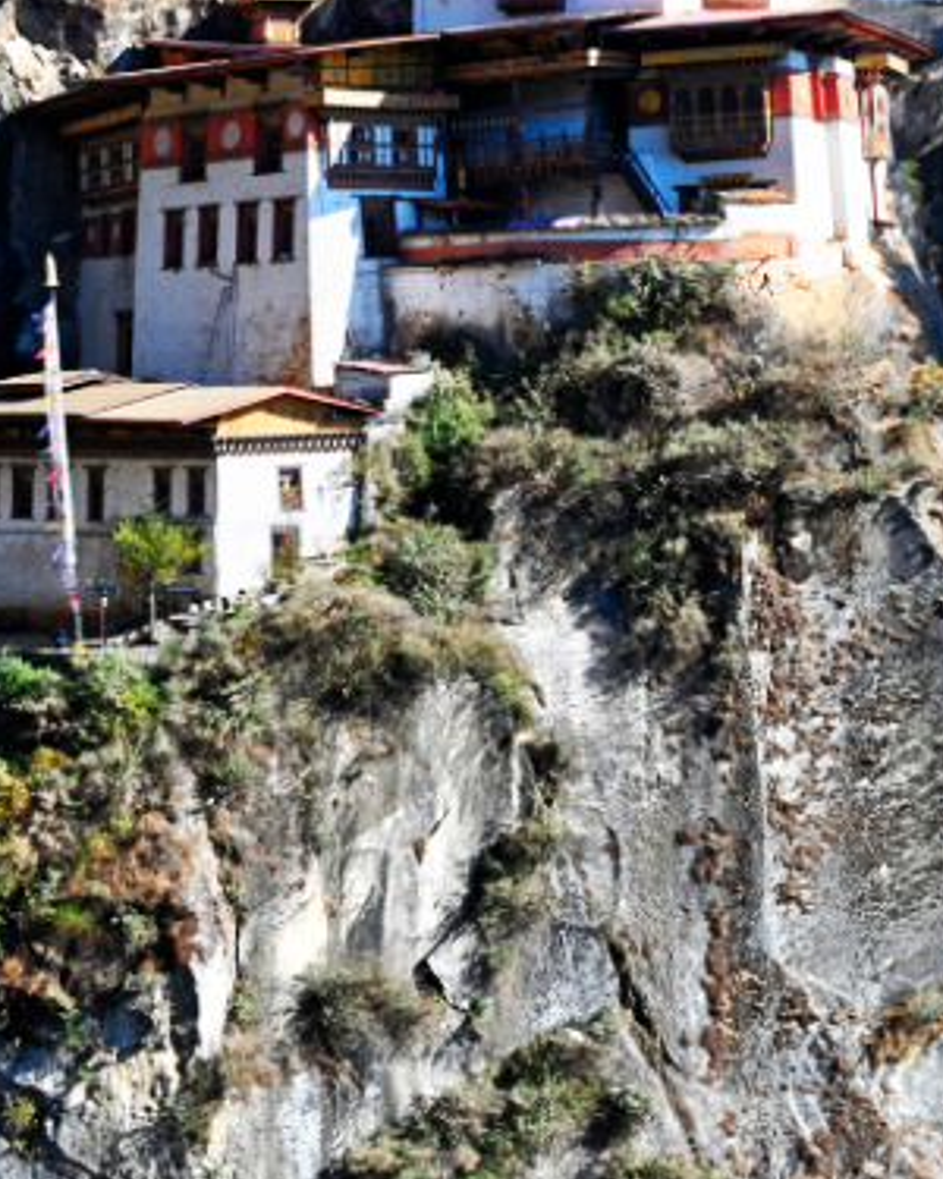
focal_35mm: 90
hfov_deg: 17.1
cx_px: 547
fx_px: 3140
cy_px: 384
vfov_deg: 21.2
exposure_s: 1/400
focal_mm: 36
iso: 200
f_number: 7.1
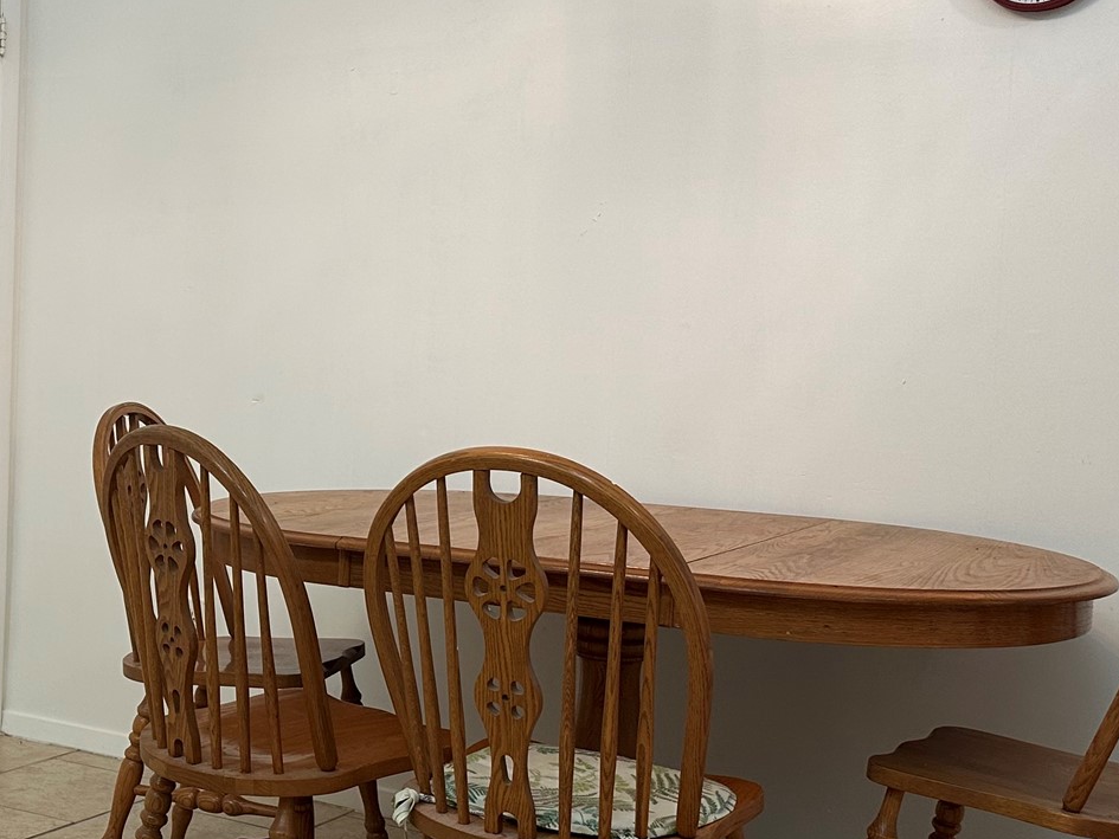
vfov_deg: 28.0
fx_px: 1681
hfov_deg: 35.3
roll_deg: -0.9
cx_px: 180
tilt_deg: -1.9
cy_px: 415
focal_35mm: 52
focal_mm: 6.86
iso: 125
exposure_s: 1/60
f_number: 1.78
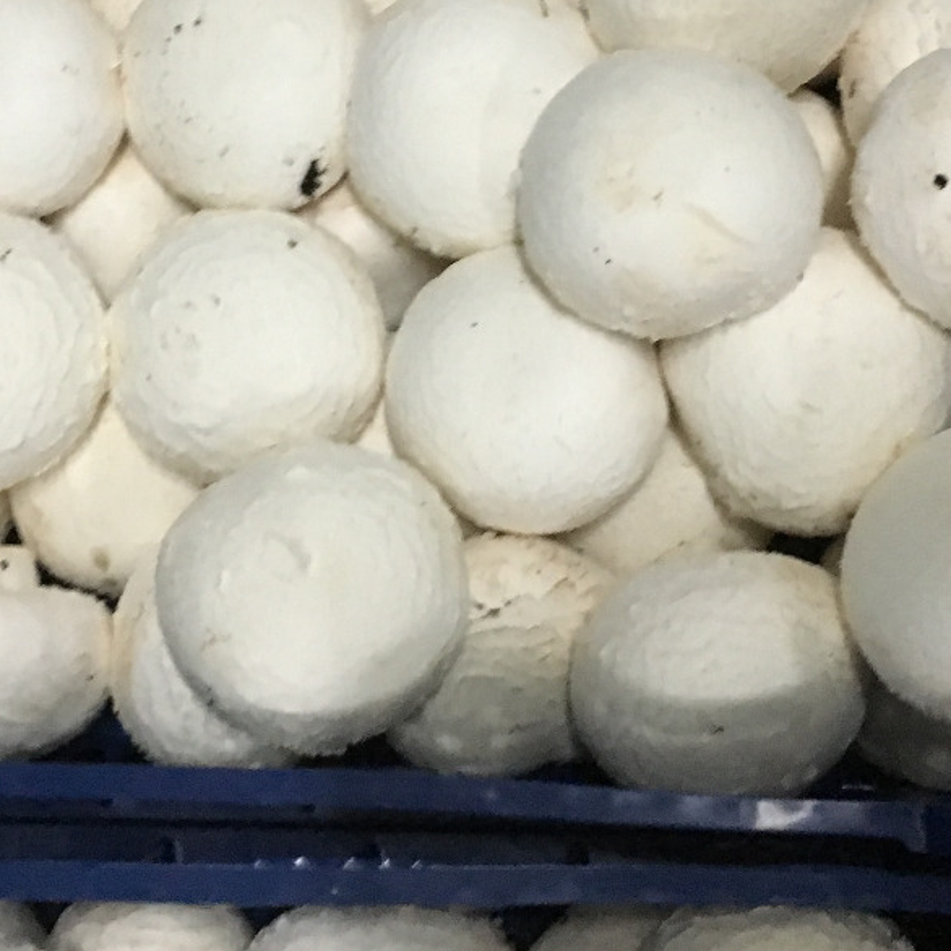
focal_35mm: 63
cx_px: 396
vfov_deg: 27.0
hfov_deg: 27.3
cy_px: 263
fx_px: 1958
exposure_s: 1/17
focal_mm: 4.15
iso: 320
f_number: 2.2
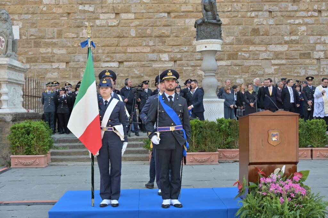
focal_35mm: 48
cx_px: 164
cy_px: 109
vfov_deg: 28.0
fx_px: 437
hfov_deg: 41.1
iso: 200
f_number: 5.6
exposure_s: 1/200
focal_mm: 48
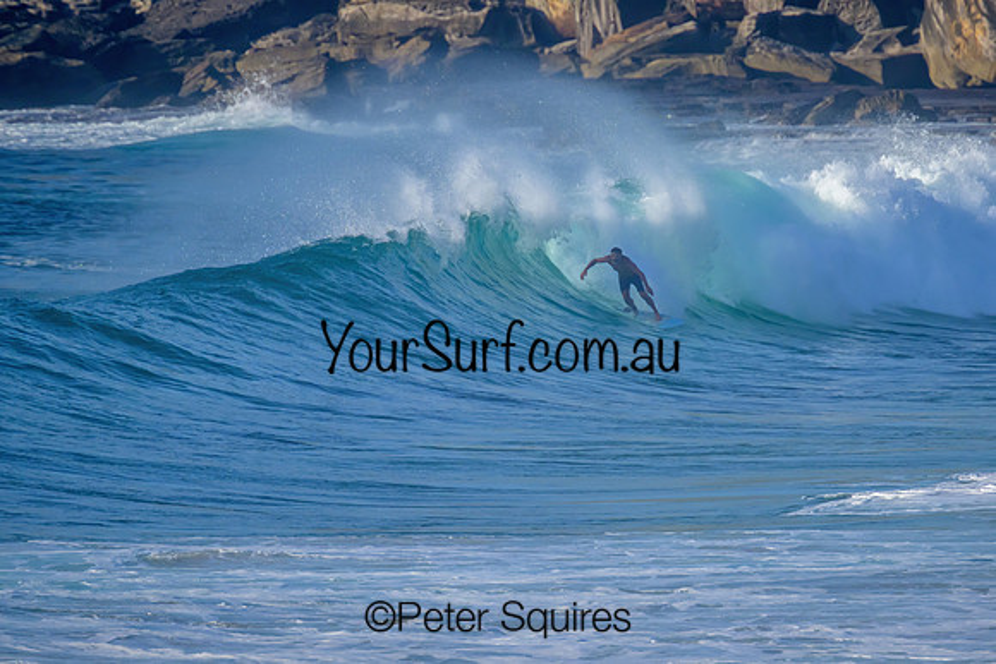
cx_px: 572
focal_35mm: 931
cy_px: 293
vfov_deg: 1.5
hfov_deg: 2.2
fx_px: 25773
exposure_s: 1/2000
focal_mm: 800
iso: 1250
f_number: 11
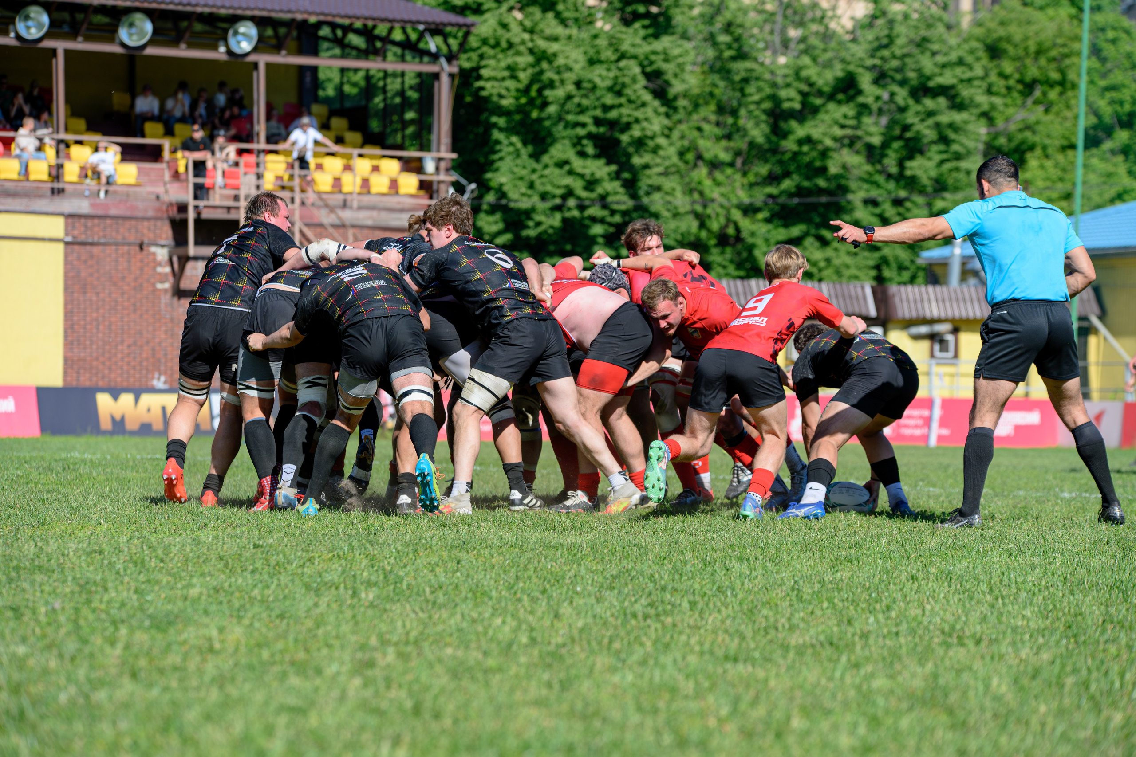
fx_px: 4102
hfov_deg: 15.8
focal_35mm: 130
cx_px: 568
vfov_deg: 10.6
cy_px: 378
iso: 400
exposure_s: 1/4000
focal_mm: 130
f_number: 4
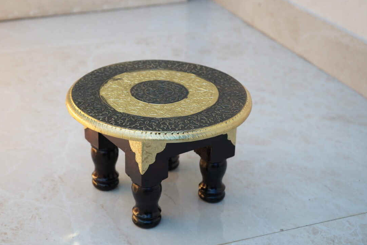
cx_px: 165
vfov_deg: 19.7
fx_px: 703
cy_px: 127
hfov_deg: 29.2
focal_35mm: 69
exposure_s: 1/100
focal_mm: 62
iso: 2000
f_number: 5.6
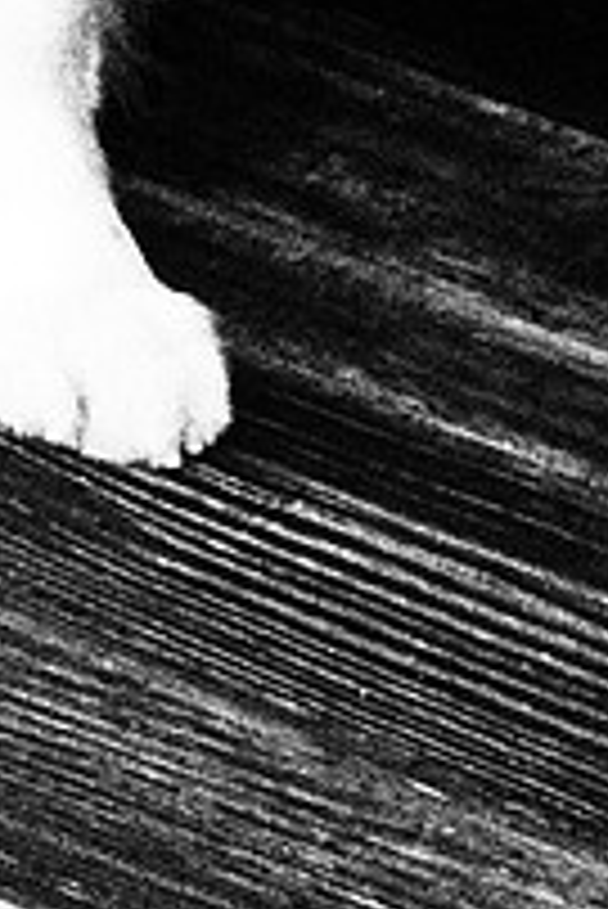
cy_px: -382
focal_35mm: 289
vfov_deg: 7.0
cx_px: -279
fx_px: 7308
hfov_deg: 4.7
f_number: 2.8
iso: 8000
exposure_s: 1/500
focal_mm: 18.3
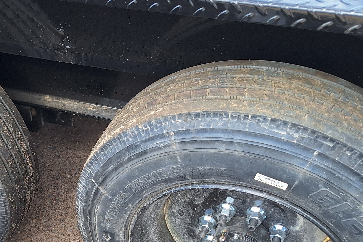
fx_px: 504
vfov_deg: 26.2
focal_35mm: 50
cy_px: 211
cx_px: 97
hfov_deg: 38.7
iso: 40
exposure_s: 1/443
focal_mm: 5.54
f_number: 1.8
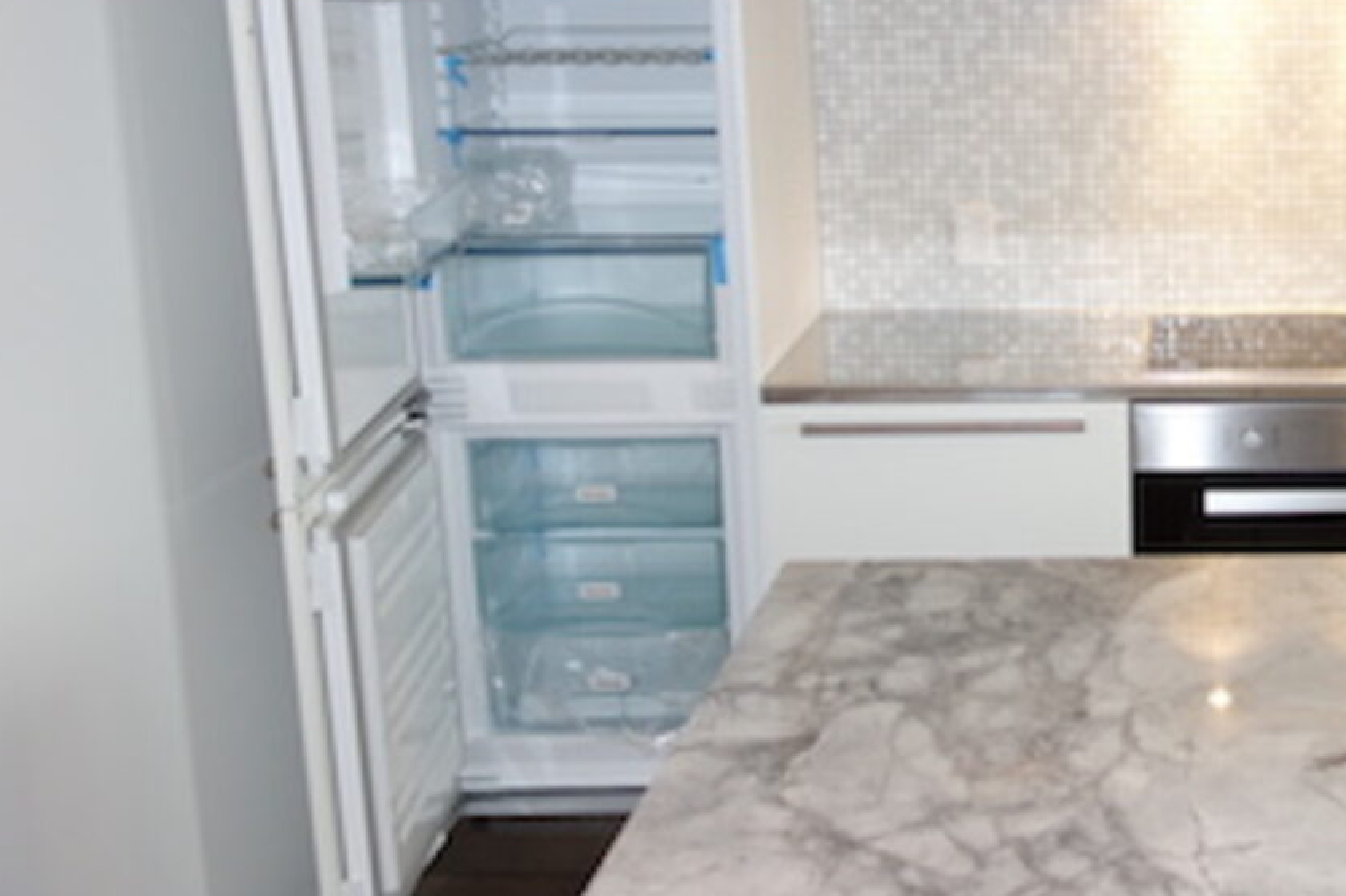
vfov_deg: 25.4
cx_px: 1263
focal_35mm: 53
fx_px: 1981
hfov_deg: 34.9
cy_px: 331
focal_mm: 10.4
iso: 125
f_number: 1.8
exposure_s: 1/60
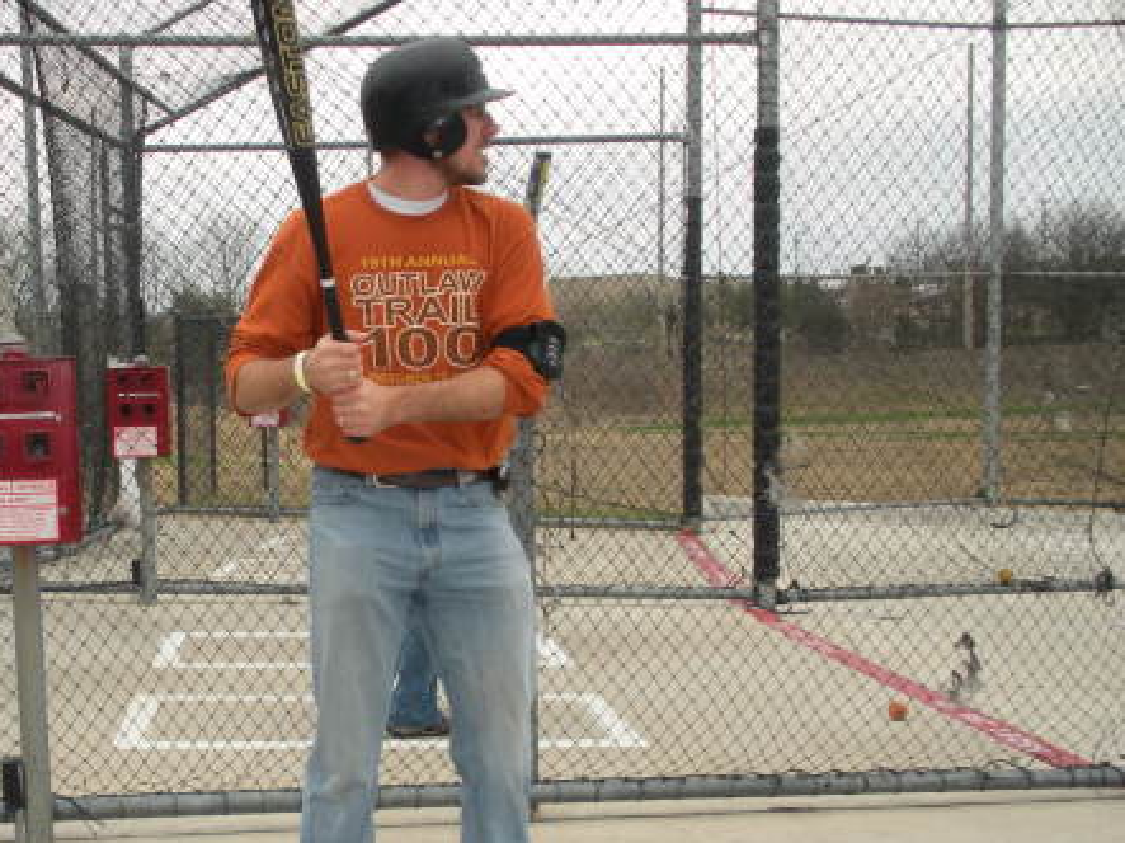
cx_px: 361
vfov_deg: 27.9
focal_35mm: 52
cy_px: 528
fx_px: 1690
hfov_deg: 36.4
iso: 88
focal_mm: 6.3
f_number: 3.5
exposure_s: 1/139
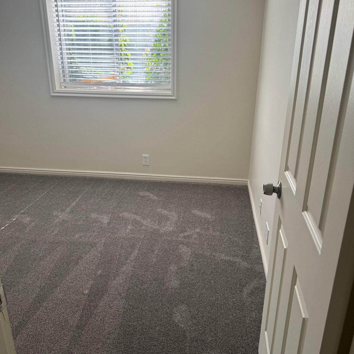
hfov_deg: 55.6
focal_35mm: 29
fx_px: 336
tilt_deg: -19.6
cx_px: 174
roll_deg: -0.2
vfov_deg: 55.6
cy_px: 171
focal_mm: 6.76
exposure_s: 1/278
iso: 80
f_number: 1.78
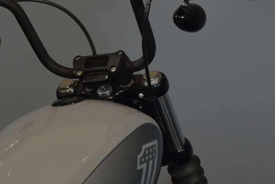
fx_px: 818
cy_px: 62
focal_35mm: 107
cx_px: 103
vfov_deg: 12.8
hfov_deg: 19.1
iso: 400
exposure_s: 1/30
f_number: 4.8
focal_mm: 32
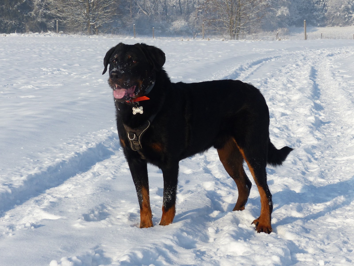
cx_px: 177
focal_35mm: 101
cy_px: 133
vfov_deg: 14.6
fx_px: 1033
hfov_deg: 19.4
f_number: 4
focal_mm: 16.9
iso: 100
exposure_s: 1/1600
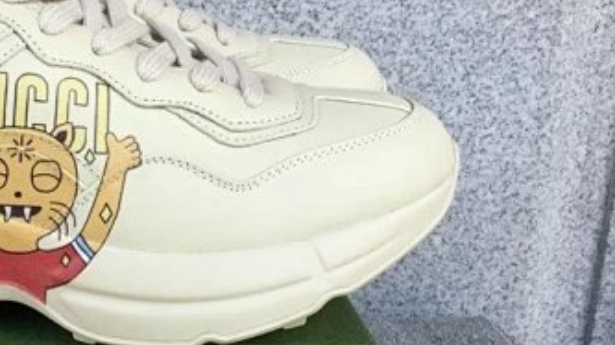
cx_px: 87
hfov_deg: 31.2
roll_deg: +0.5
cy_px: 271
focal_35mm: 65
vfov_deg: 18.4
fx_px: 1060
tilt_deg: -20.2
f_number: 2.4
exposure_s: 1/283
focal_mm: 3.3
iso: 25
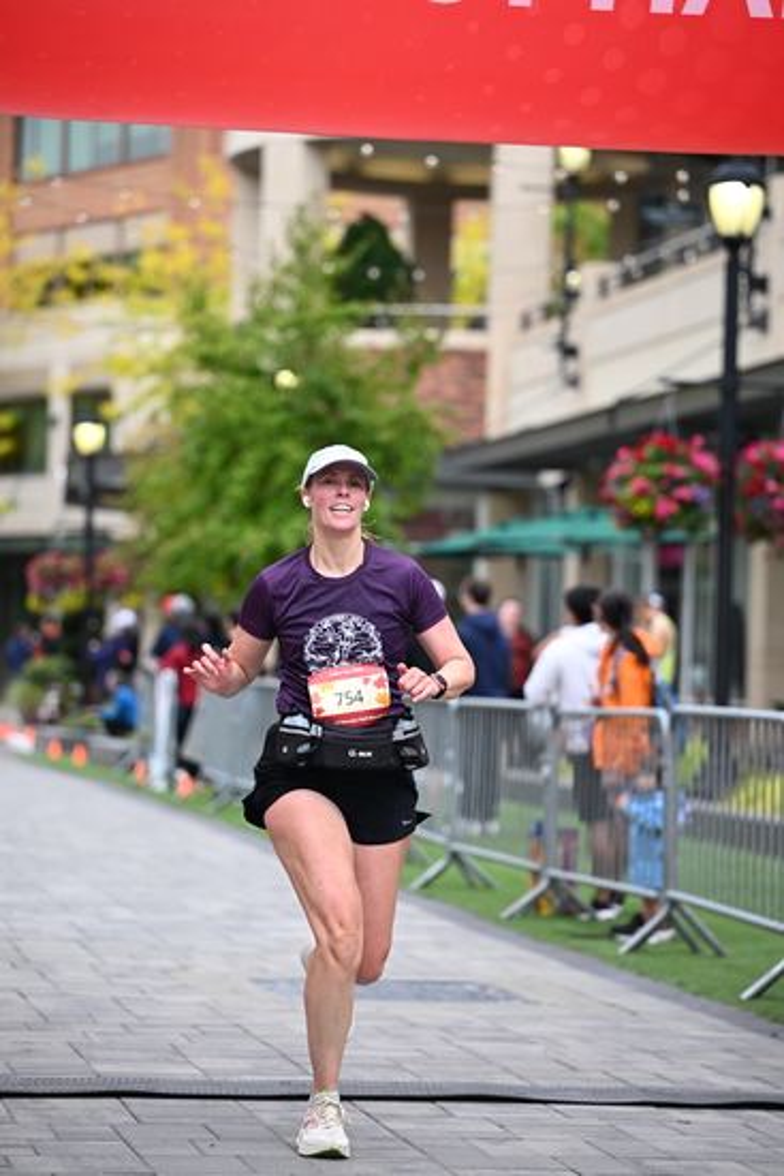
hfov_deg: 11.9
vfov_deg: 17.8
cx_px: 392
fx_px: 3754
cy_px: 588
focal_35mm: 115
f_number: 2.8
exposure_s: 1/2000
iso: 640
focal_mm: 115
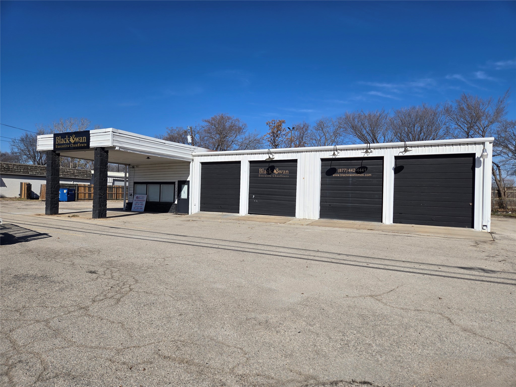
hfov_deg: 73.9
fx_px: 343
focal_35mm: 23
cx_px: 258
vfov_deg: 58.9
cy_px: 194
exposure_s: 1/3637
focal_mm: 5.4
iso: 25
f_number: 1.8
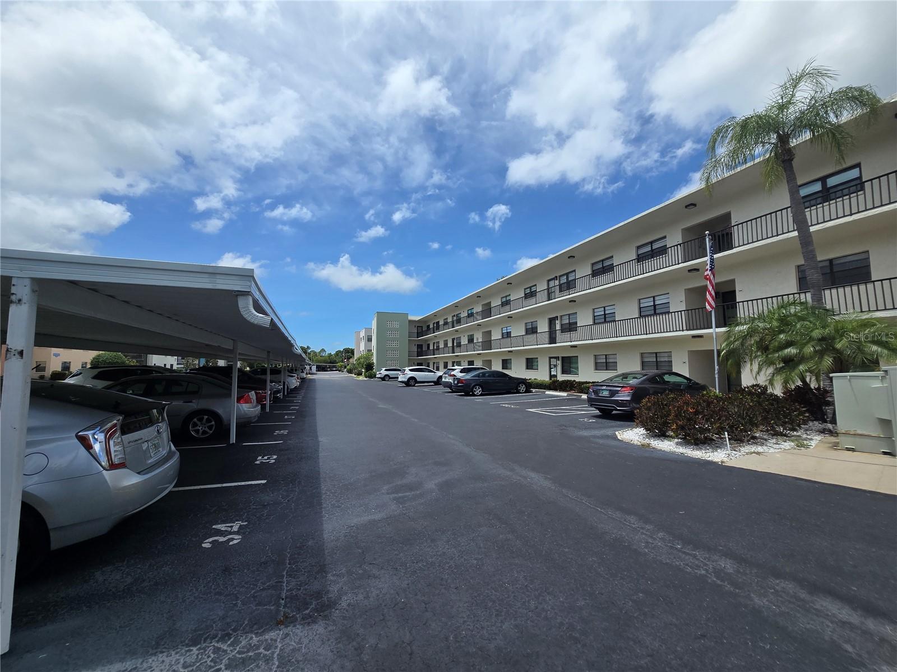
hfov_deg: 106.2
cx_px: 448
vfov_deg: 89.9
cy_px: 336
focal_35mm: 13
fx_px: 337
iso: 50
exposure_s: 1/3427
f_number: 2.2
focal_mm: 2.2
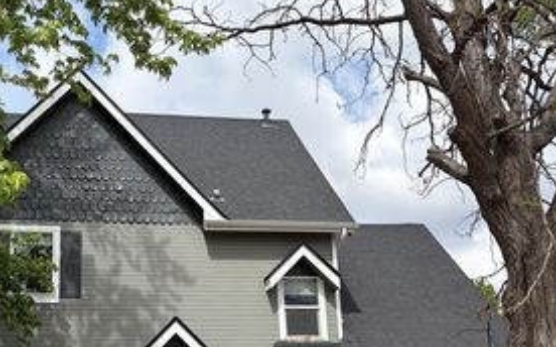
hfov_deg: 40.1
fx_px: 757
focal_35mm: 50
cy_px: 275
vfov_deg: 25.4
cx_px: 210
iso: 64
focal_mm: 5.96
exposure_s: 1/4065
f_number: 1.6
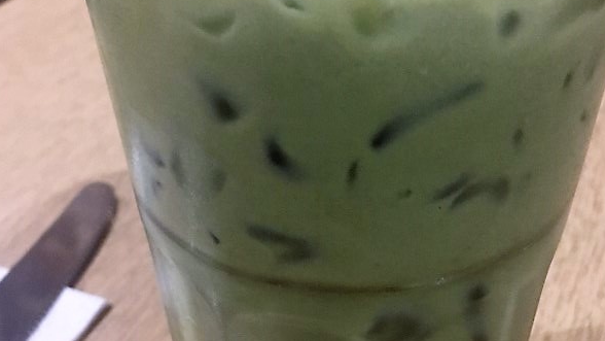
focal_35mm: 55
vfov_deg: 21.8
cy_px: 166
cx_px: 320
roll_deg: +1.0
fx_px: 882
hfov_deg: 37.8
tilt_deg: -36.4
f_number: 2.2
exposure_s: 1/17
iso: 250
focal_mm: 4.15
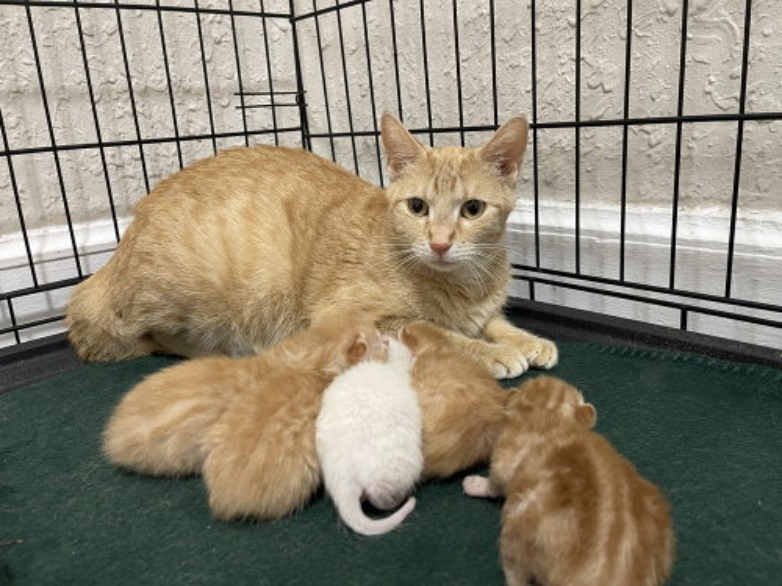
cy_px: 293
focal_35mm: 25
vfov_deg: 54.9
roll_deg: +2.4
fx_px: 565
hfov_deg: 69.4
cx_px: 391
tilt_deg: -15.3
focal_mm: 5.1
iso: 500
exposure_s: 1/60
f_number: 1.6
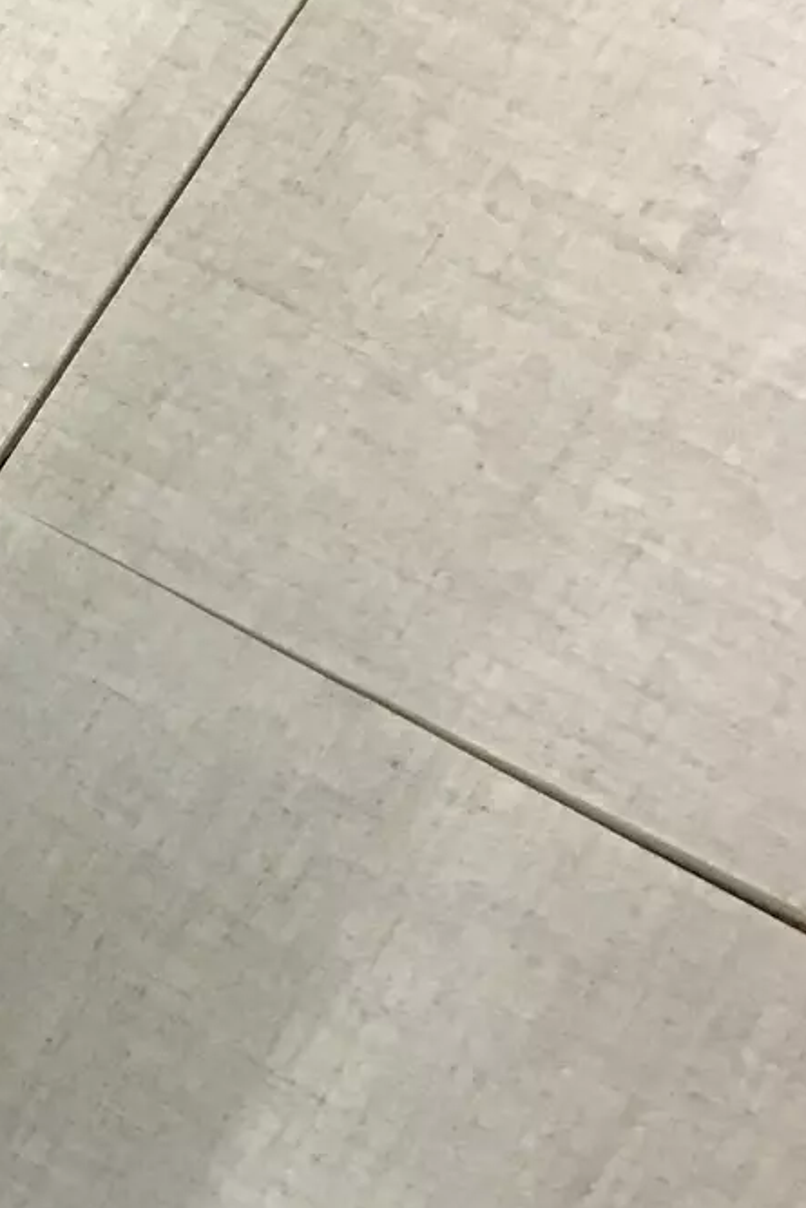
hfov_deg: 21.9
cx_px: -114
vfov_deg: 34.3
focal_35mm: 58
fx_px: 1947
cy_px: 766
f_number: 2.4
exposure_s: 1/33
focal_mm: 3.3
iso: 250
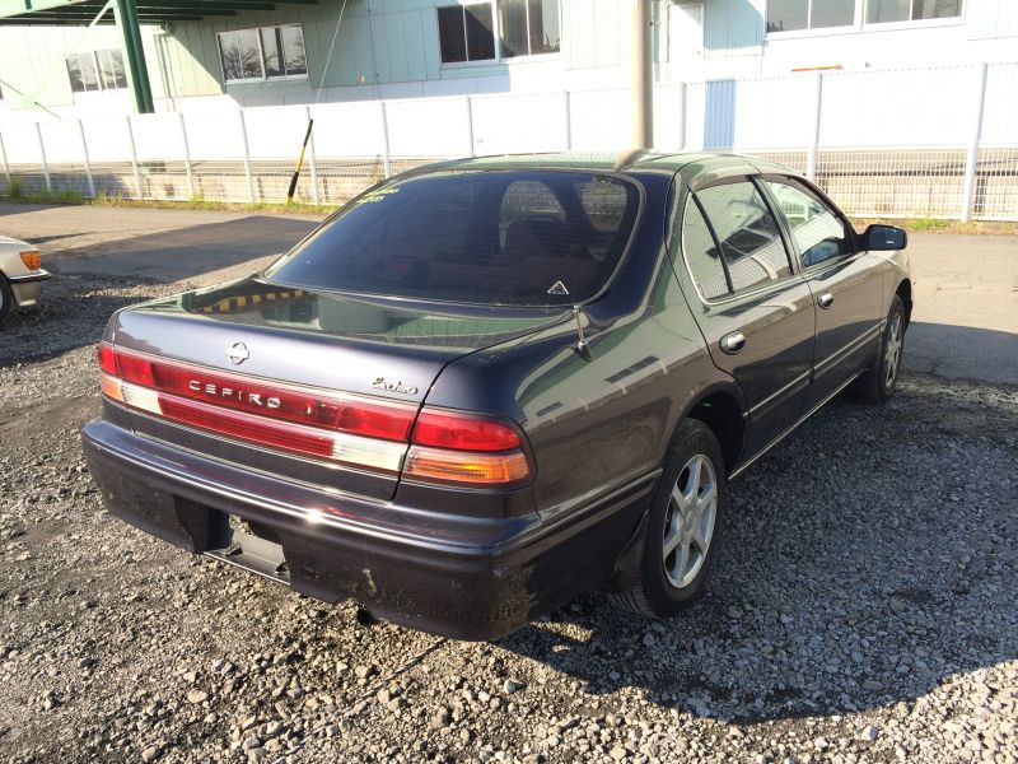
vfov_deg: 46.8
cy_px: 382
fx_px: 882
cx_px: 509
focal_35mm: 30
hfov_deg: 60.0
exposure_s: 1/760
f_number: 2.2
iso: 32
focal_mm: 4.12
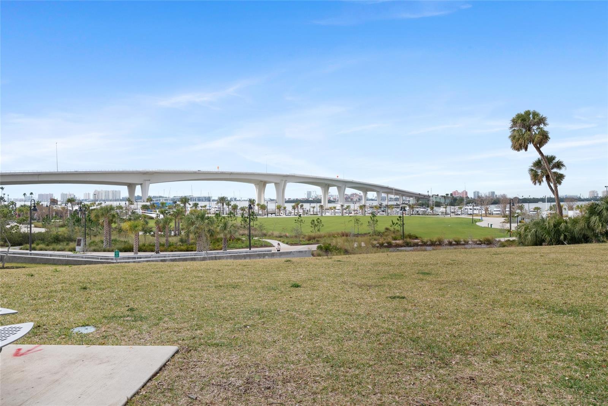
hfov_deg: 71.5
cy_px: 203
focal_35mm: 25
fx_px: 422
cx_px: 304
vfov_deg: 51.3
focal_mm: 25
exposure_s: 1/1000
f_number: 9
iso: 250
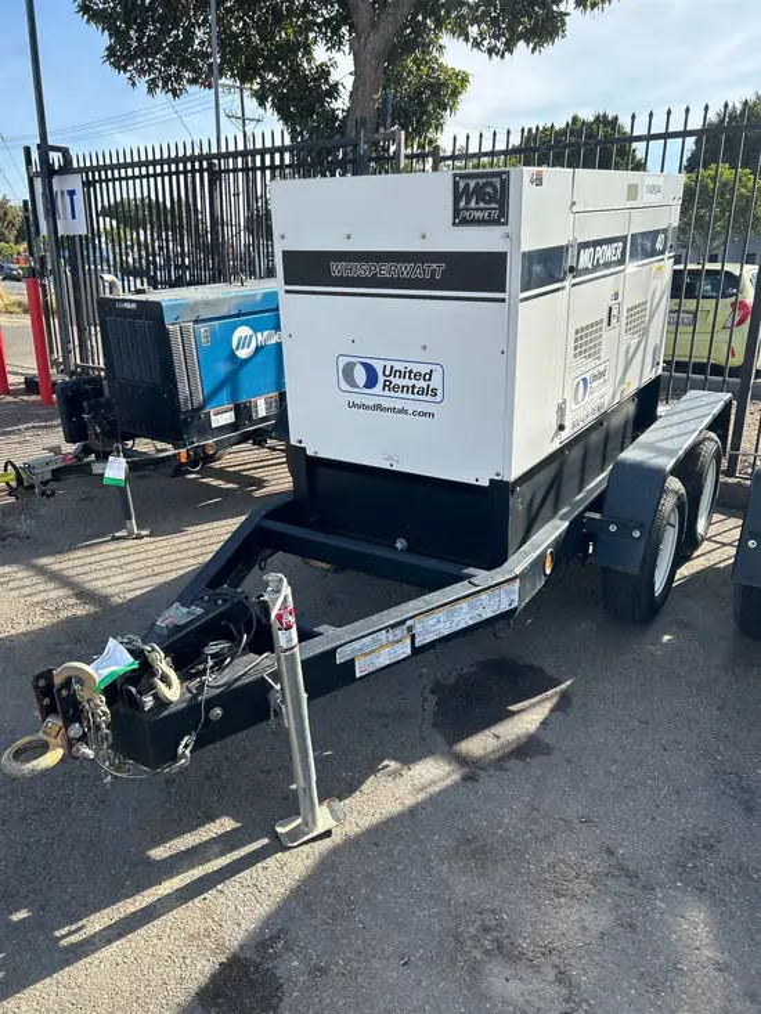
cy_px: 507
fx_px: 762
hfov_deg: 53.1
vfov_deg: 67.3
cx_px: 380
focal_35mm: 26
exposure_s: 1/1808
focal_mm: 5.7
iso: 50
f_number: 1.5
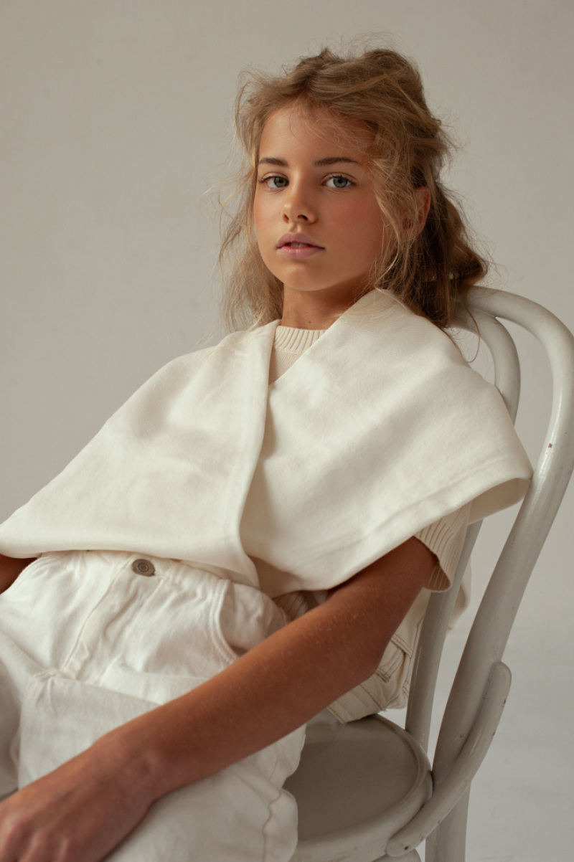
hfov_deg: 27.0
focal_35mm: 50
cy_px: 431
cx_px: 287
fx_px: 1197
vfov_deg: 39.6
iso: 800
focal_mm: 50
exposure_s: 1/100
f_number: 7.1
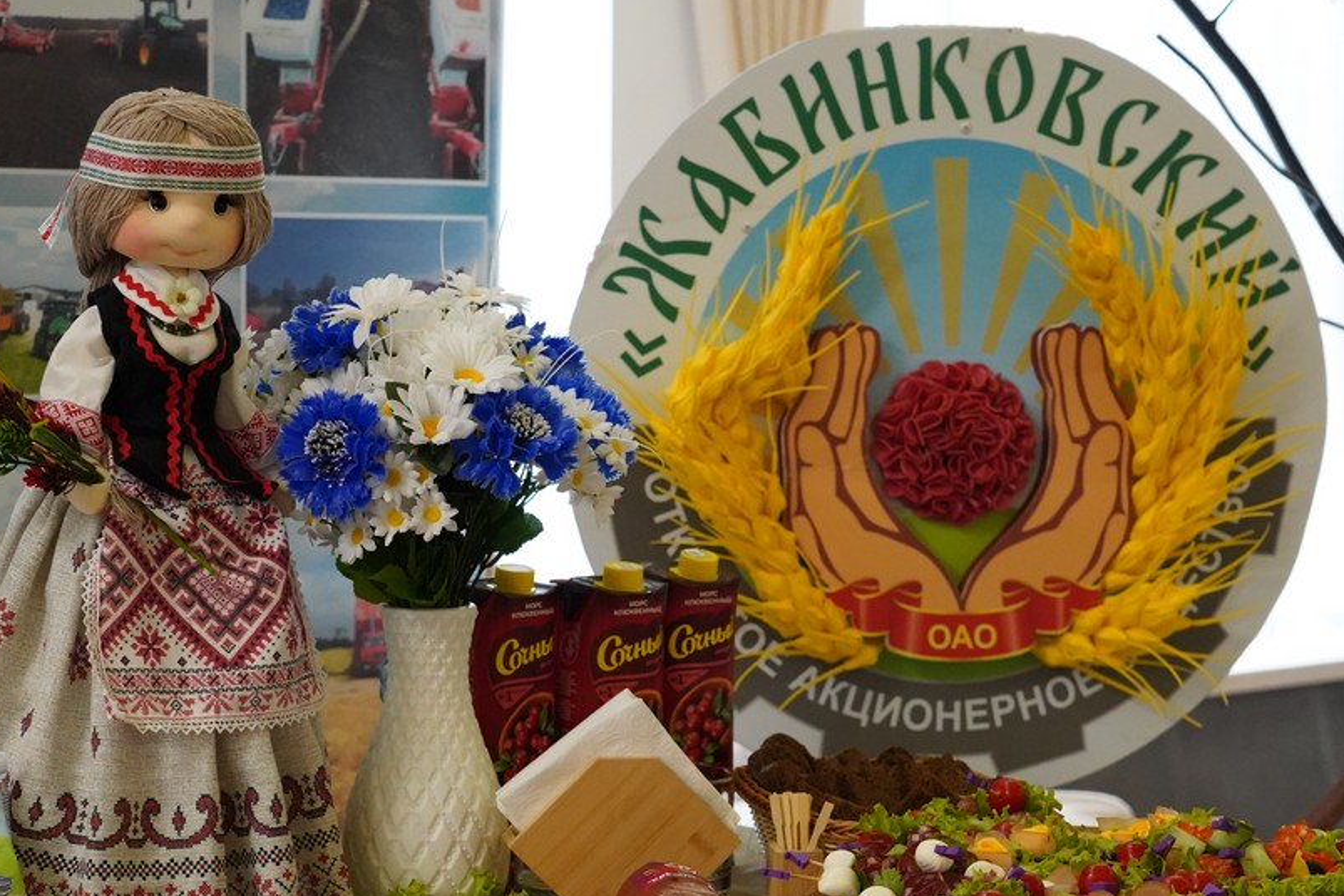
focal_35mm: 74
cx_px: 589
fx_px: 2762
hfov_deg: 27.3
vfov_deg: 18.4
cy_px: 569
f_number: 5.6
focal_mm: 55
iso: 10000
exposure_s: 1/500
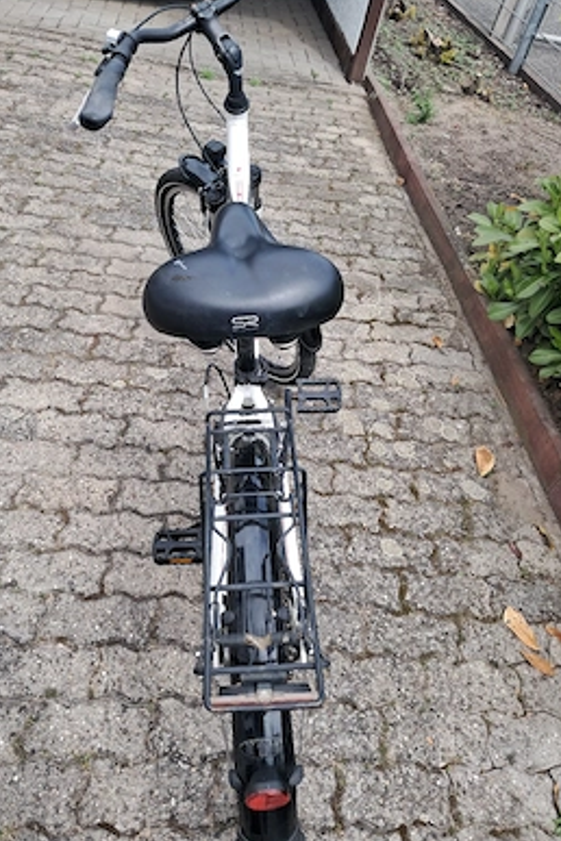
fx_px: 678
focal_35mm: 29
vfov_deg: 63.7
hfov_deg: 44.9
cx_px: 250
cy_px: 419
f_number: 1.8
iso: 50
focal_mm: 4
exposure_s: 1/167
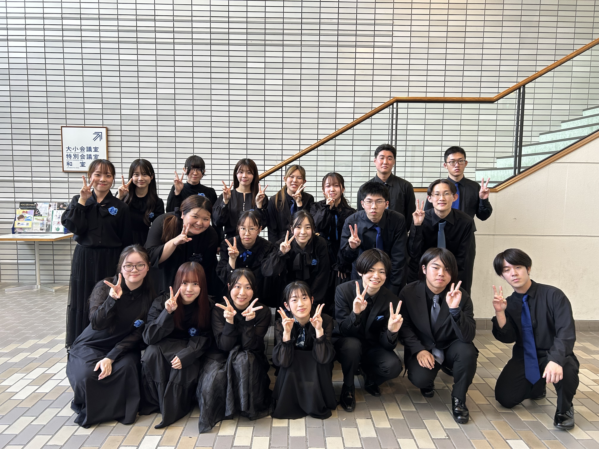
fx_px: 450
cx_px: 300
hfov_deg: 67.3
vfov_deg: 53.1
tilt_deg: -5.5
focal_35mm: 26
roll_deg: -0.9
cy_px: 224
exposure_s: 1/60
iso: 100
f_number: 1.5
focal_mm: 5.7
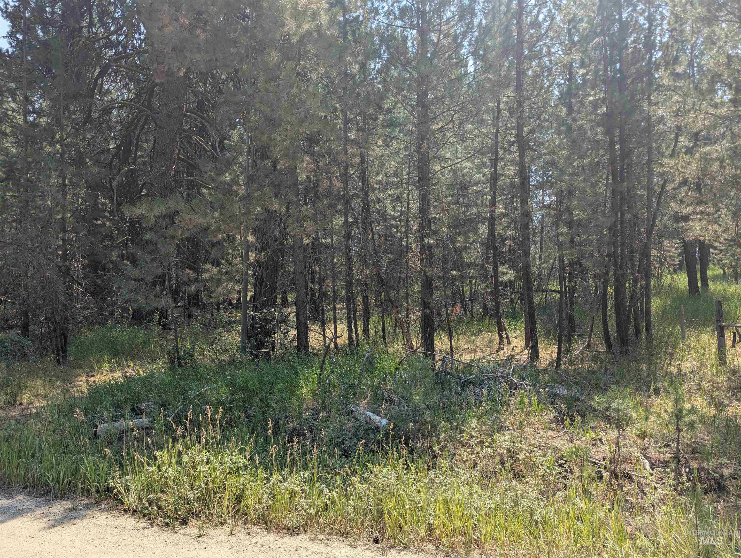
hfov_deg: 71.5
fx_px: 514
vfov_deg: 56.9
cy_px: 279
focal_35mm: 24
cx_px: 370
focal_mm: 6.81
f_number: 1.85
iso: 39
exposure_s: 1/993
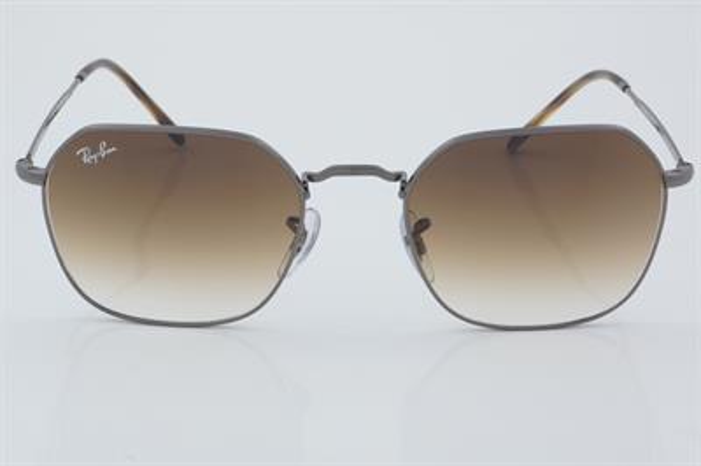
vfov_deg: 16.5
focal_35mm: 82
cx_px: 350
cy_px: 233
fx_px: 1605
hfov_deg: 24.6
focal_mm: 55
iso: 100
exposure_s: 1/4
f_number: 32
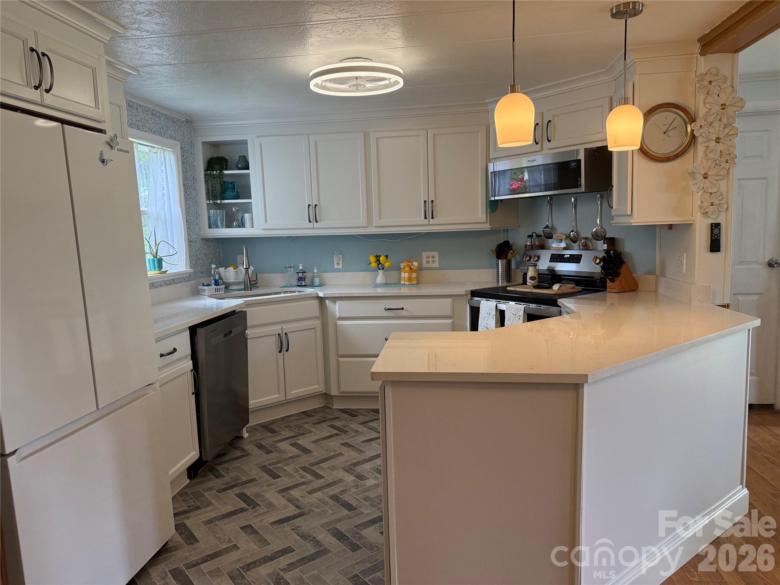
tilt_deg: -6.7
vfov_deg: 56.8
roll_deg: +1.7
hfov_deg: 71.6
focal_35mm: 24
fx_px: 541
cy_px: 292
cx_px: 390
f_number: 1.78
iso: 200
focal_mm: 6.76
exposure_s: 1/176
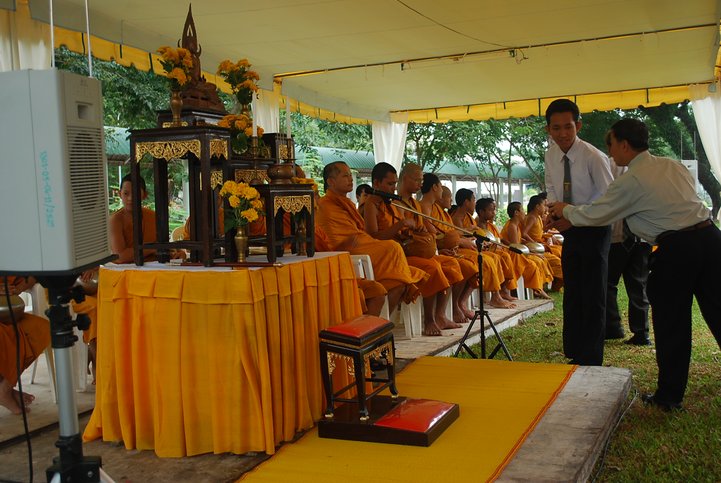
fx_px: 872
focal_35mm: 44
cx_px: 360
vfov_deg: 30.9
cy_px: 242
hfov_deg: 44.9
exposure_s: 1/25
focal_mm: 29
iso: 200
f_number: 4.8
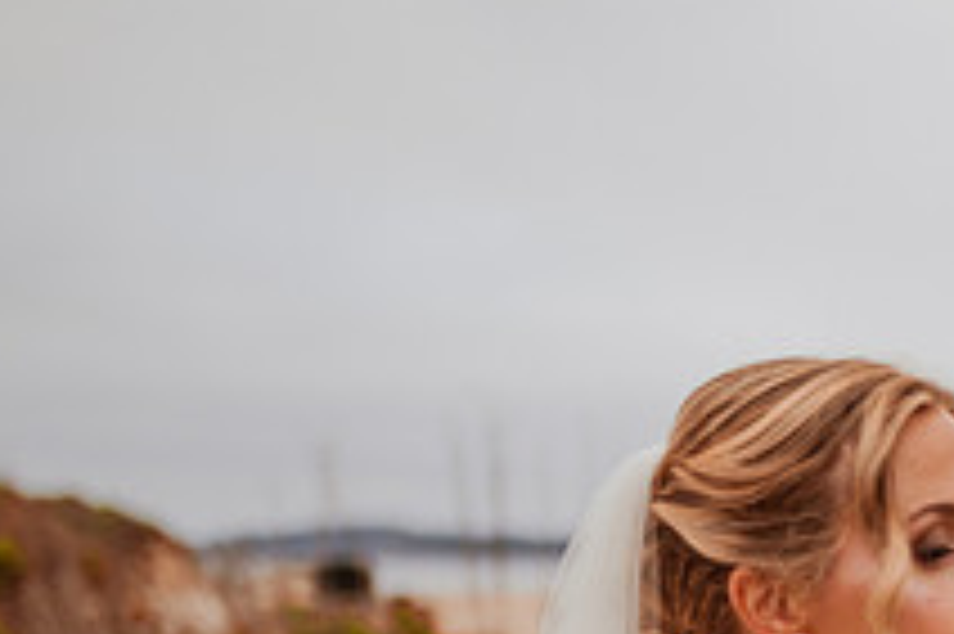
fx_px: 2542
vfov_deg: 13.8
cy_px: 769
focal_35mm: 96
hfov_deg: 19.9
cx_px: 1152
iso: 500
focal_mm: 35
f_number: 1.4
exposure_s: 1/4000
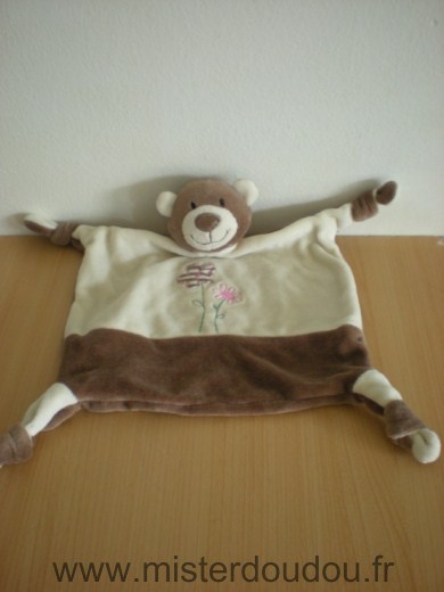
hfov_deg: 37.7
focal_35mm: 38
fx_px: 650
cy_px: 296
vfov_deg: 49.0
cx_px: 222
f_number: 3.1
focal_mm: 6.3
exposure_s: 1/23.5
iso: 200
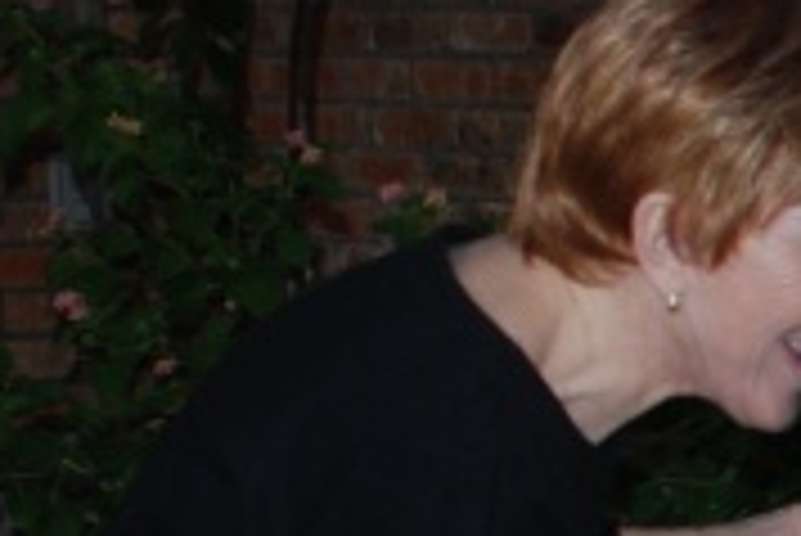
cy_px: 660
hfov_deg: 8.6
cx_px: 1719
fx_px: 4988
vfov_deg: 6.1
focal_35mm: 224
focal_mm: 26
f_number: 4
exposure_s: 1/60
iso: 200
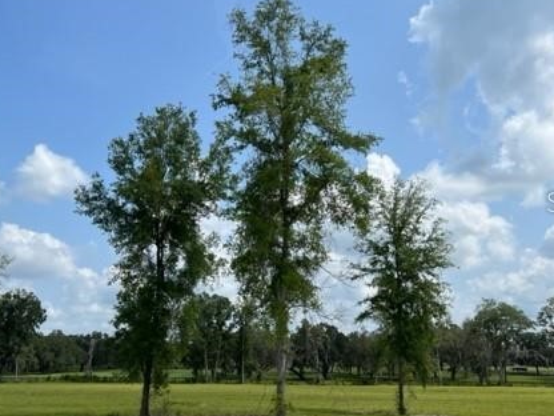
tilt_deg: +13.4
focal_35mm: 40
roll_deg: -0.1
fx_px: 640
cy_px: 201
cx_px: 246
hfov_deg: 46.7
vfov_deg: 36.0
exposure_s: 1/6579
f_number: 1.5
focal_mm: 5.7
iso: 50
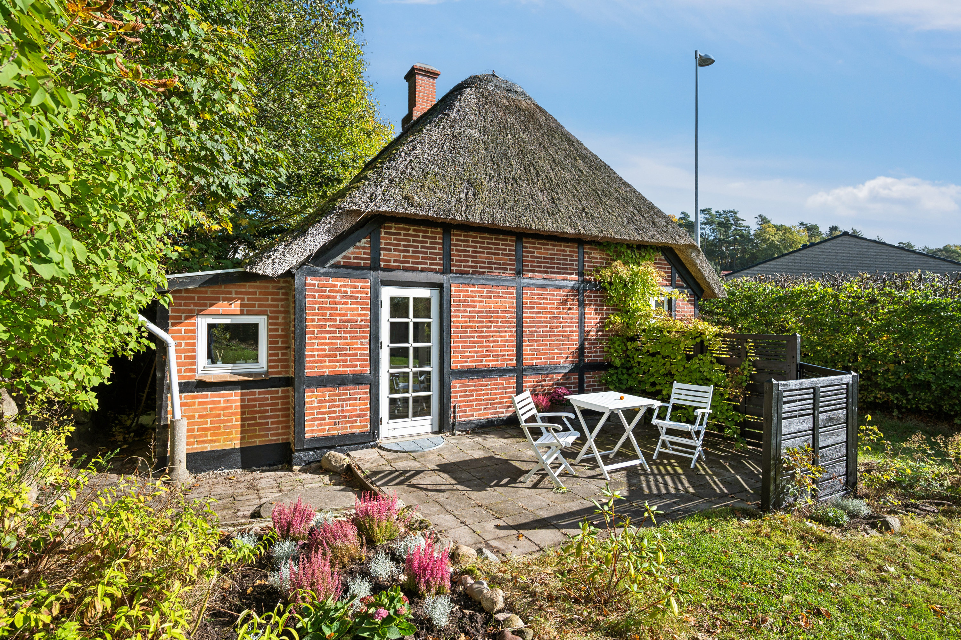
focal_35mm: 18
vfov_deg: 67.4
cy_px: 320
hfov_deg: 90.0
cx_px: 480
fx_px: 480
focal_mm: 18
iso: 200
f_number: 6.3
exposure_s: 1/500
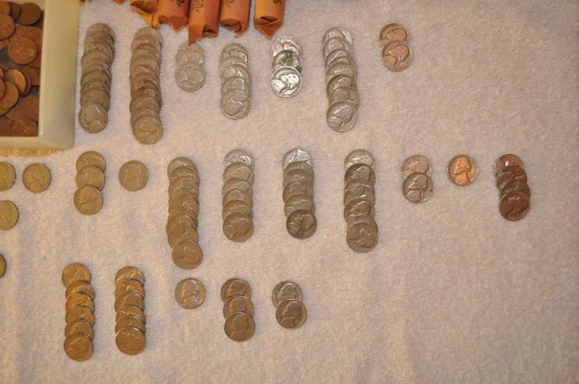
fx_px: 530
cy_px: 192
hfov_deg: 57.3
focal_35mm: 33
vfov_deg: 39.9
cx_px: 290
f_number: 3.8
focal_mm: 22
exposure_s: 1/60
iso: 800
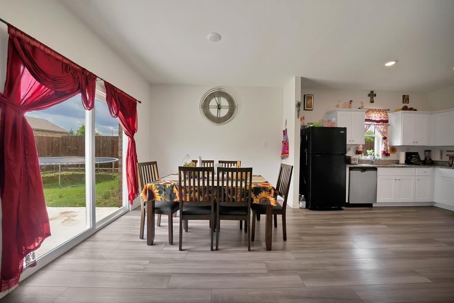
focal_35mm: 12
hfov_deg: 112.6
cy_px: 152
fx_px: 151
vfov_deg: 90.0
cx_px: 227
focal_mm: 12
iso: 640
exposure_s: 1/40
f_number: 9
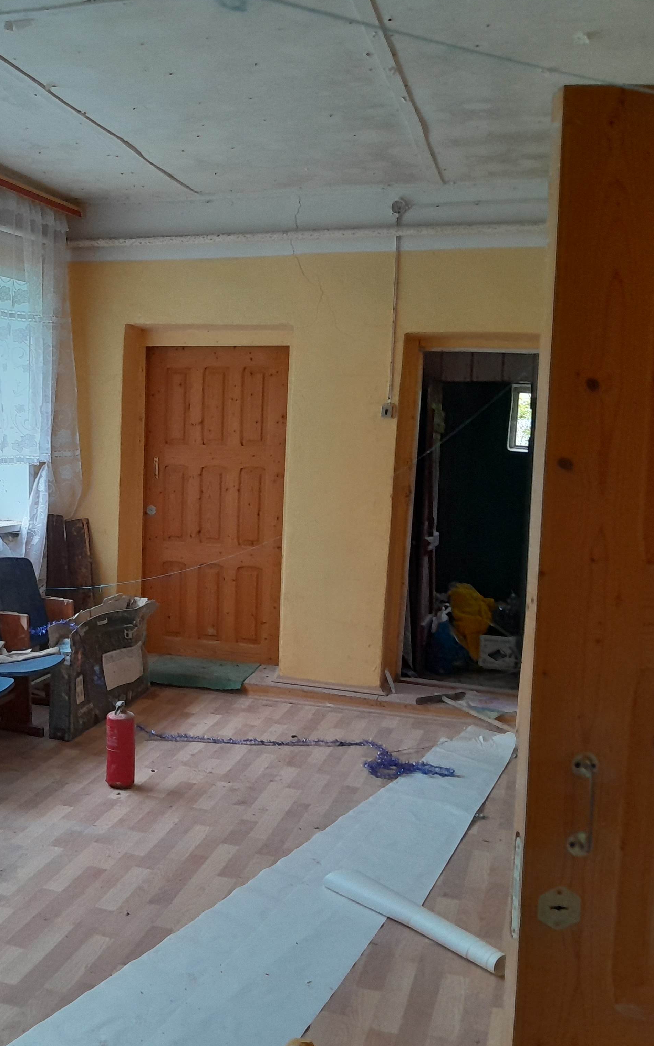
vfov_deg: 52.8
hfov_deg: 33.1
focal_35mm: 37
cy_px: 522
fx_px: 1055
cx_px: 95
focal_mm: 3.98
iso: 250
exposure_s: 1/60
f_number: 1.8
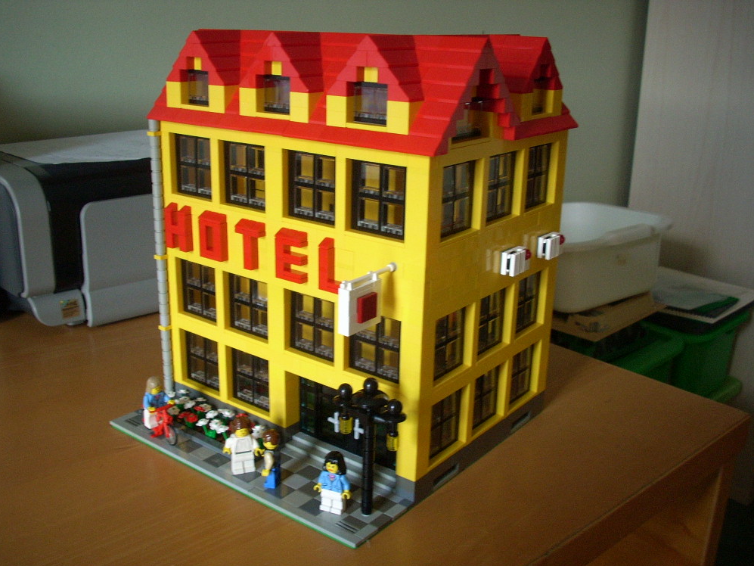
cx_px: 371
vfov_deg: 37.7
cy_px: 278
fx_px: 828
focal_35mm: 38
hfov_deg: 49.0
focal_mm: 6.2
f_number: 2.8
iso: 200
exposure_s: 1/15
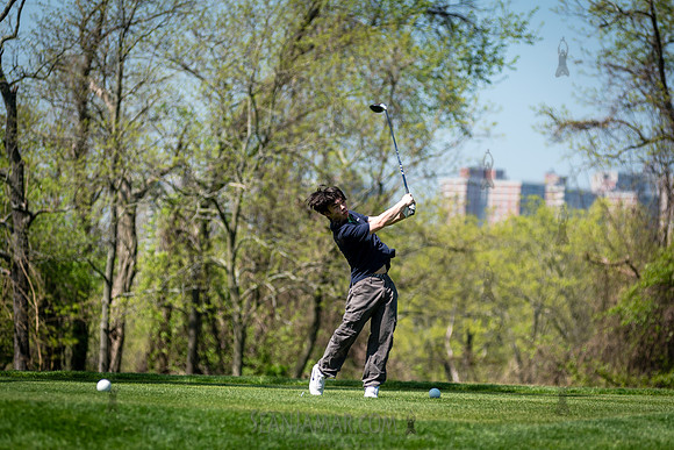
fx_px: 3761
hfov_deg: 10.2
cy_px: 217
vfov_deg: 6.8
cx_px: 381
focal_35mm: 201
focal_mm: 170
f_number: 3.5
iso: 100
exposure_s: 1/1250
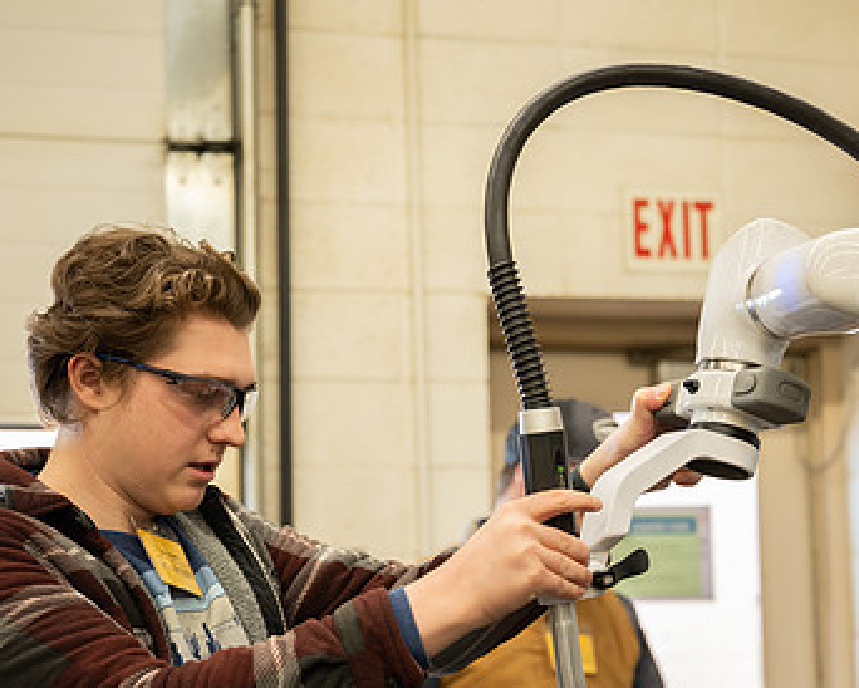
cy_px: 466
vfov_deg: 21.8
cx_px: 470
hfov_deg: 27.1
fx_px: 1781
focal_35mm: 70
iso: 640
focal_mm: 44
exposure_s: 1/160
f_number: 2.8
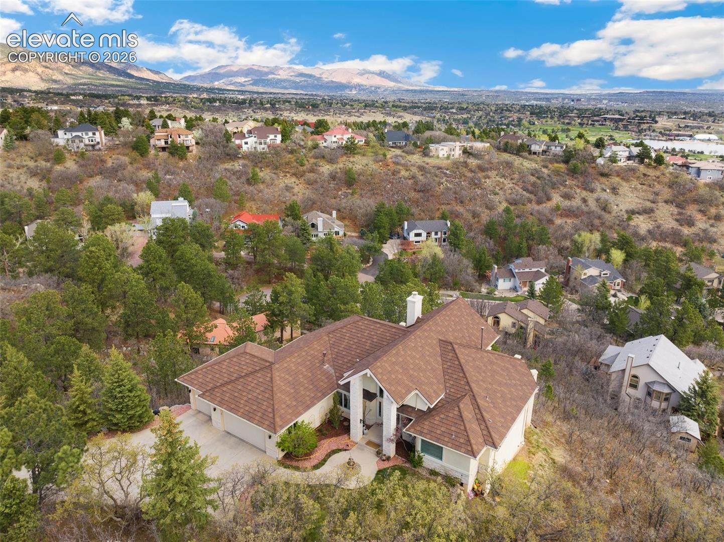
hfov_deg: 71.6
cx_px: 362
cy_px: 271
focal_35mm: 24
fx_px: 502
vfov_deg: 56.8
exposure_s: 1/640
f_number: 2.8
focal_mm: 12.29
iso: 260
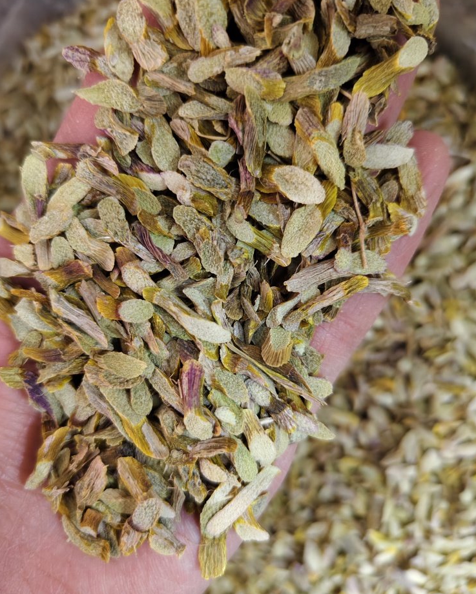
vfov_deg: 66.0
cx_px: 225
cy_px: 285
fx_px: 458
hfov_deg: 54.9
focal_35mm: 26
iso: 992
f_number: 1.88
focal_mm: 5.56
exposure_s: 1/33.3
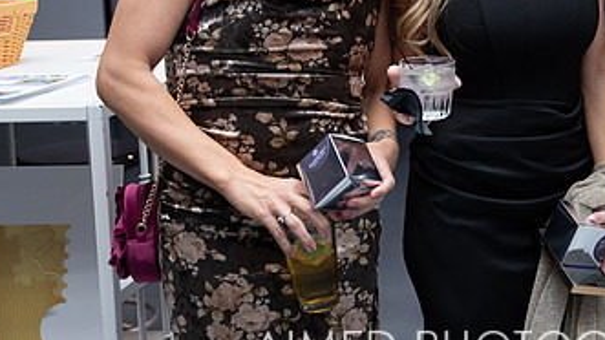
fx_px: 1091
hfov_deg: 30.0
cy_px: 28
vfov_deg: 17.4
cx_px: 510
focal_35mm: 68
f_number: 2.8
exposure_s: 1/200
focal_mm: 37
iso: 800
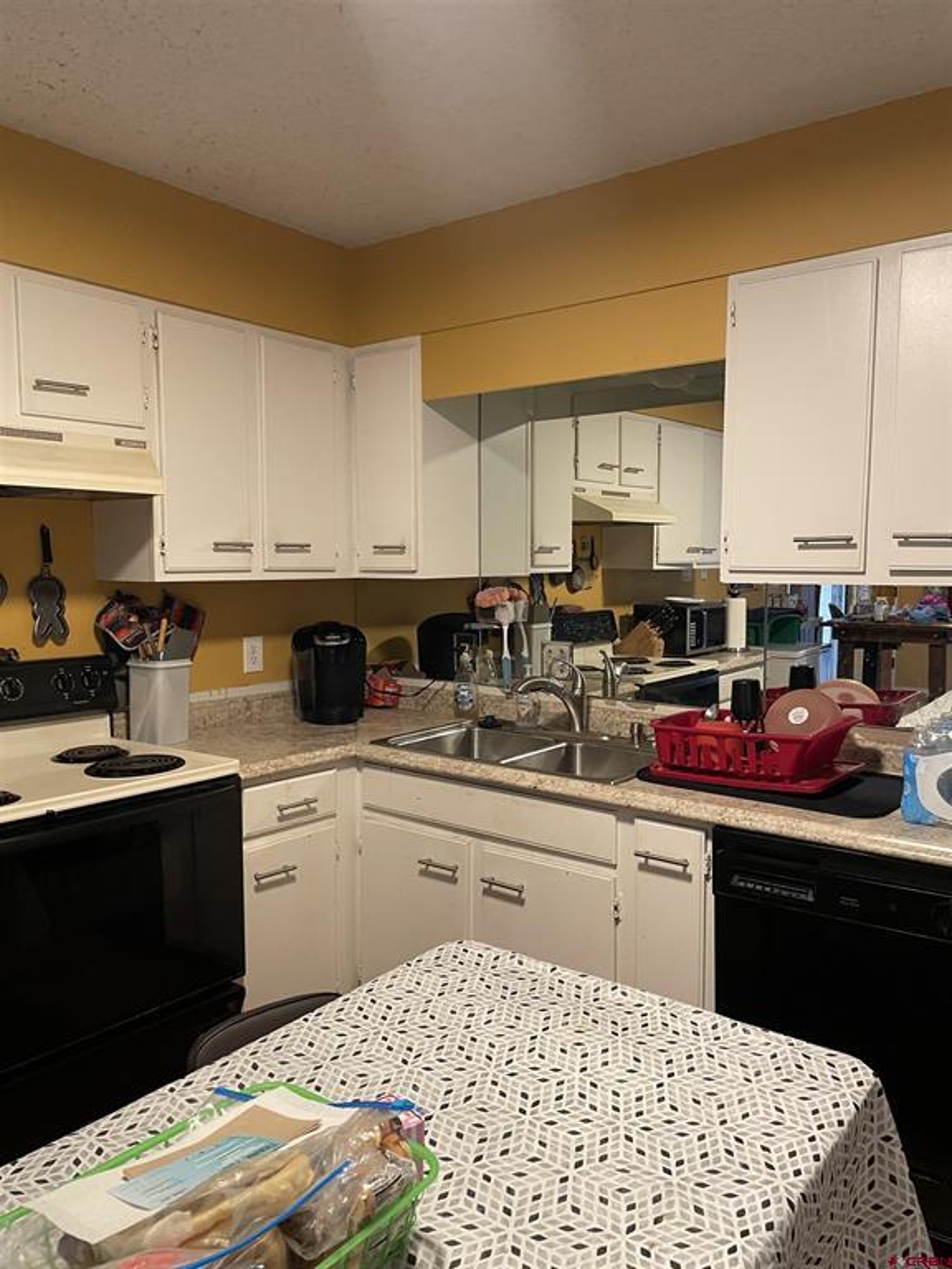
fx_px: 953
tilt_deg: -4.1
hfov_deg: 53.1
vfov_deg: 67.3
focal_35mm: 26
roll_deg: +1.0
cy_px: 634
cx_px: 476
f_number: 1.6
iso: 250
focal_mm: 4.2
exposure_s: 1/60
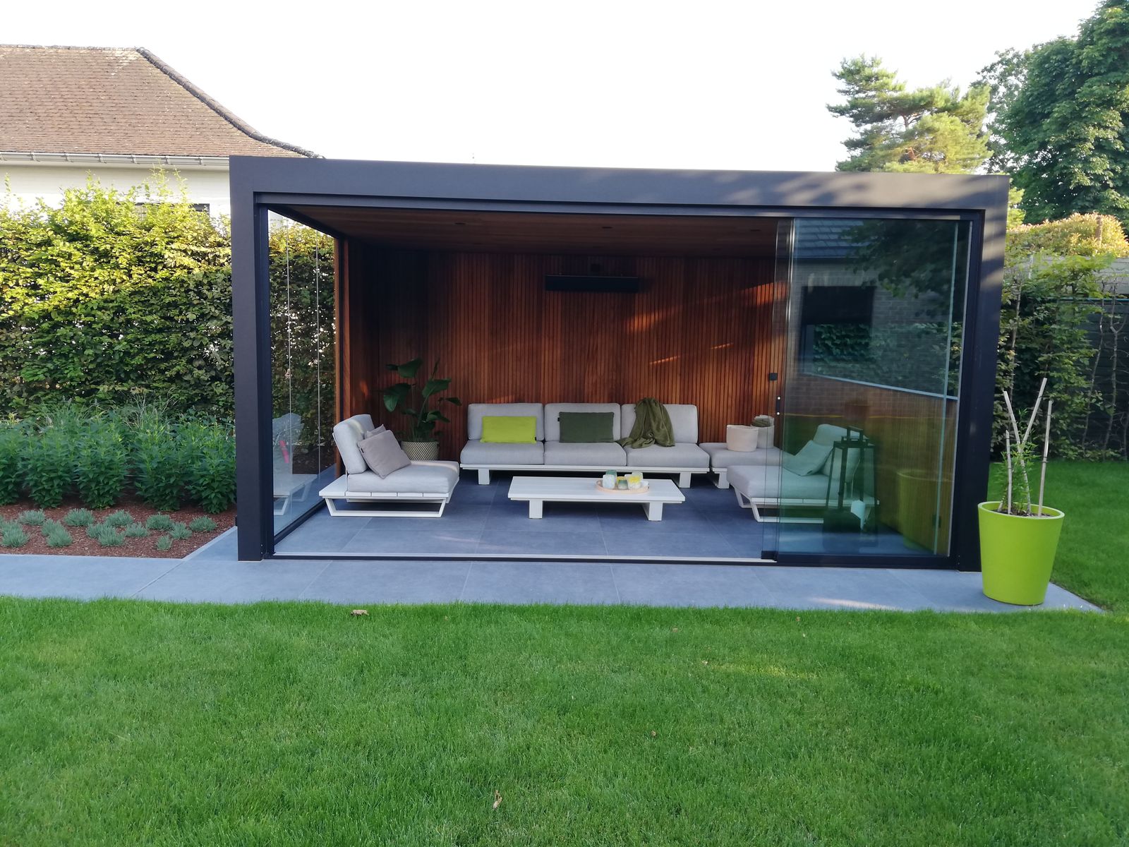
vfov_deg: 53.1
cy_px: 424
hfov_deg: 67.3
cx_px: 564
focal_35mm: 26
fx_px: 848
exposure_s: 1/100
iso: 80
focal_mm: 3.81
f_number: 2.2
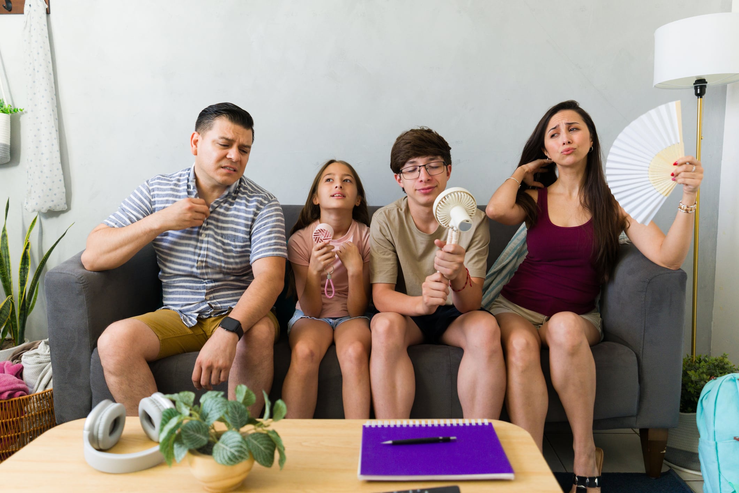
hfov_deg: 67.4
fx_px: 554
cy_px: 246
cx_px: 370
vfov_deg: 47.9
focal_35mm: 27
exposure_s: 1/60
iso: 800
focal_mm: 27
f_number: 2.8
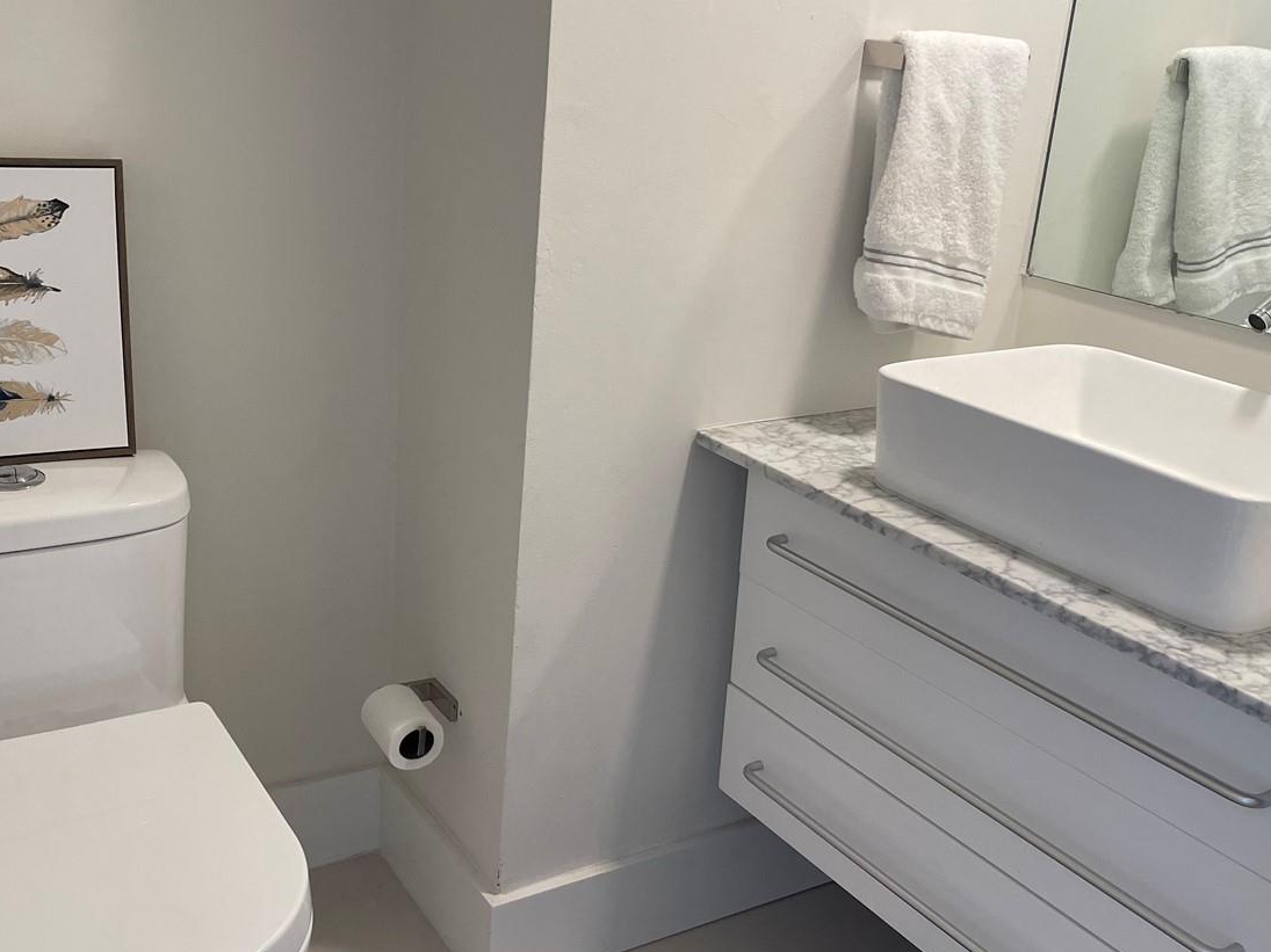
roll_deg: -3.4
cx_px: 536
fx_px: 1395
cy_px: 437
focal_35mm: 38
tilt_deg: -17.6
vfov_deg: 37.7
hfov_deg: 48.8
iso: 125
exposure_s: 1/120
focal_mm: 4.2
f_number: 1.6
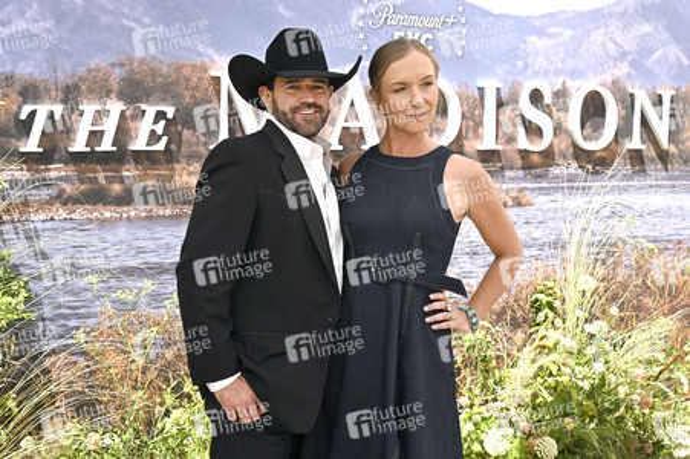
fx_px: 862
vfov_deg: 29.8
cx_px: 345
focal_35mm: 45
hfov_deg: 43.6
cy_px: 230
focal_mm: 45
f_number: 8
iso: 200
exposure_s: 1/320
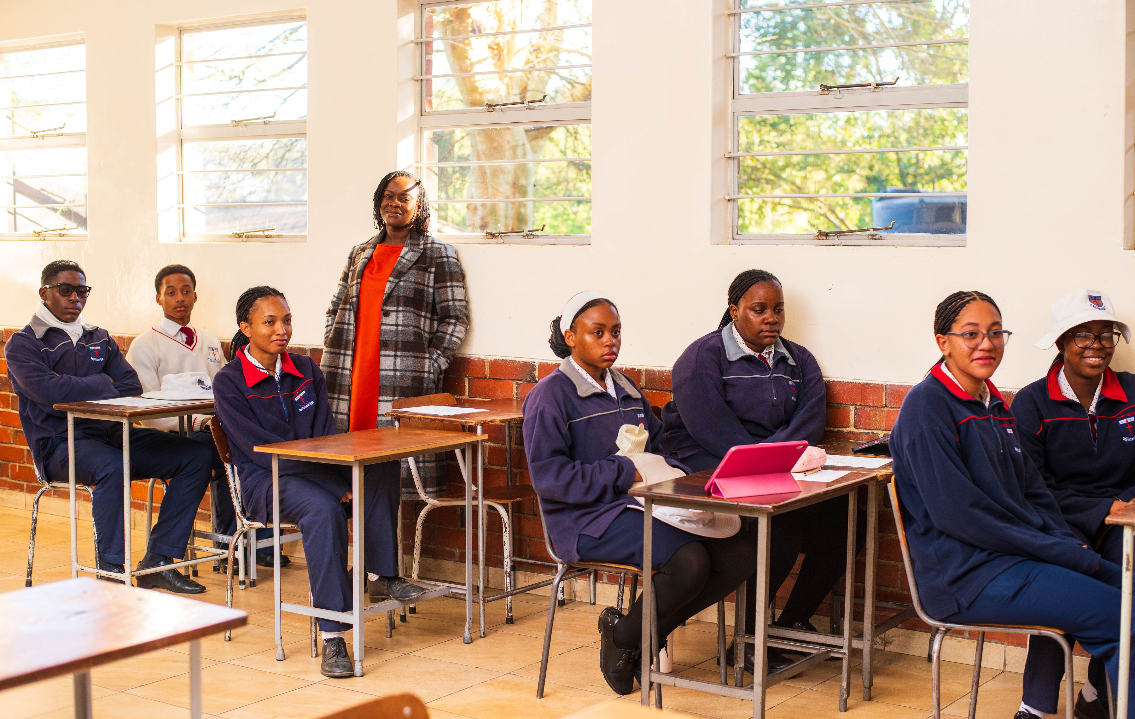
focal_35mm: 51
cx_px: 567
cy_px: 359
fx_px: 1582
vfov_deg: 25.6
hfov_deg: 39.5
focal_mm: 50
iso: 400
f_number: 3.2
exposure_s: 1/160
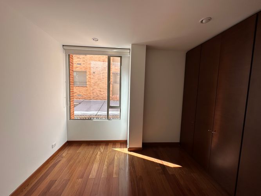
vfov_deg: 85.7
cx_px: 130
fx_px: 106
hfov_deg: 102.1
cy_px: 98
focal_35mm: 14
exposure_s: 1/214
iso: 40
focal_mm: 2.22
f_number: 2.2
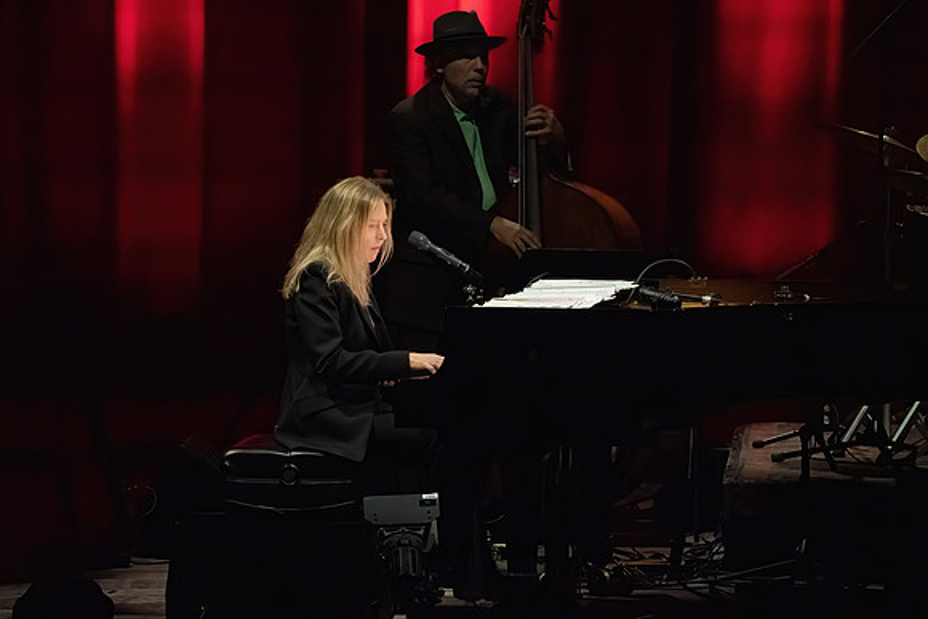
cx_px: 431
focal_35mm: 429
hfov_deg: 4.8
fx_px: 11056
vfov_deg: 3.2
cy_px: 301
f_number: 7.1
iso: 16000
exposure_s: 1/320
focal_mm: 400
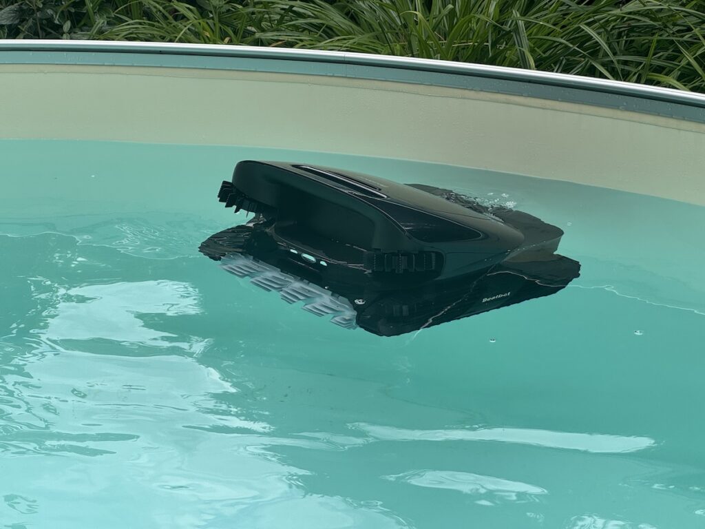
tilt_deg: -18.8
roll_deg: +1.4
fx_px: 1568
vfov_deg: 19.1
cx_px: 352
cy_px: 264
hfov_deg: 25.3
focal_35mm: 77
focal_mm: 9
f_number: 2.8
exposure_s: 1/304
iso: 25
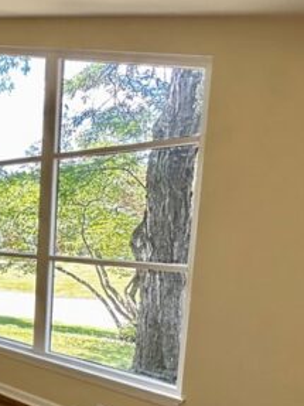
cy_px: 273
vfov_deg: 47.1
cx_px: -136
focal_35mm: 39
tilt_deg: -7.4
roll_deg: +0.0
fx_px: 457
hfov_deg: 27.4
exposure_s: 1/99
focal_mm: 2.22
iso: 80
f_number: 2.2
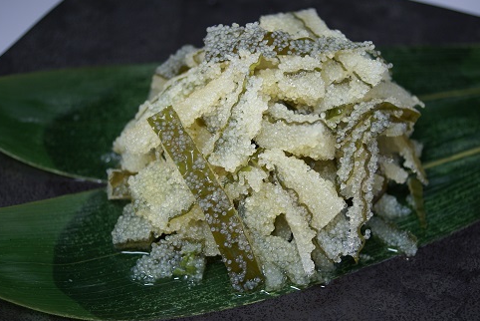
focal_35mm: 56
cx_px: 269
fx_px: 747
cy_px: 160
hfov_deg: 35.6
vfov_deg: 24.2
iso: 100
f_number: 3.2
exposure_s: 1/50
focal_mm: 30
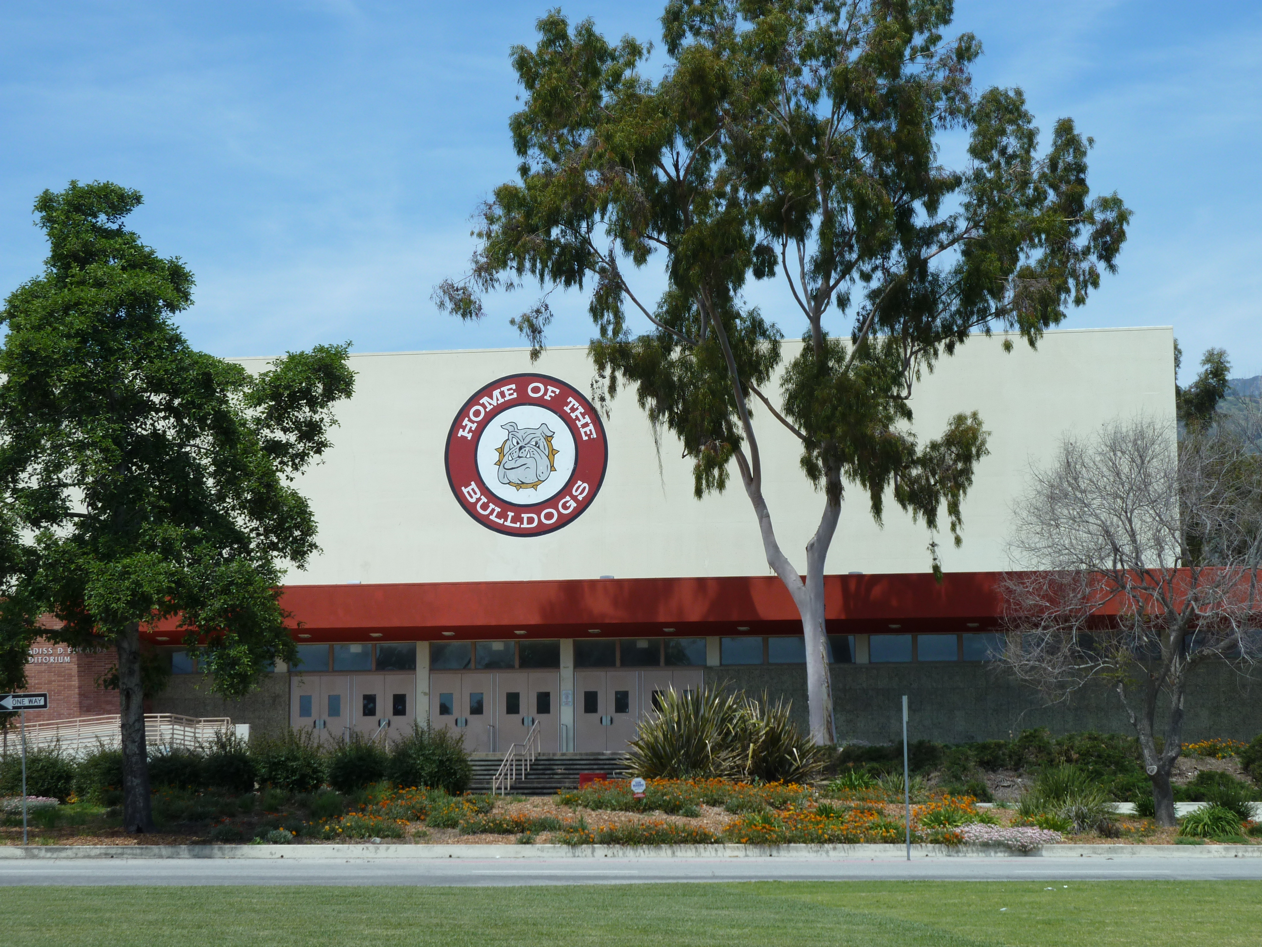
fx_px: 2625
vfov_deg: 20.4
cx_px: 631
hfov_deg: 27.0
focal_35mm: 72
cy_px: 474
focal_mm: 11.9
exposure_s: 1/400
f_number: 4.1
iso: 80
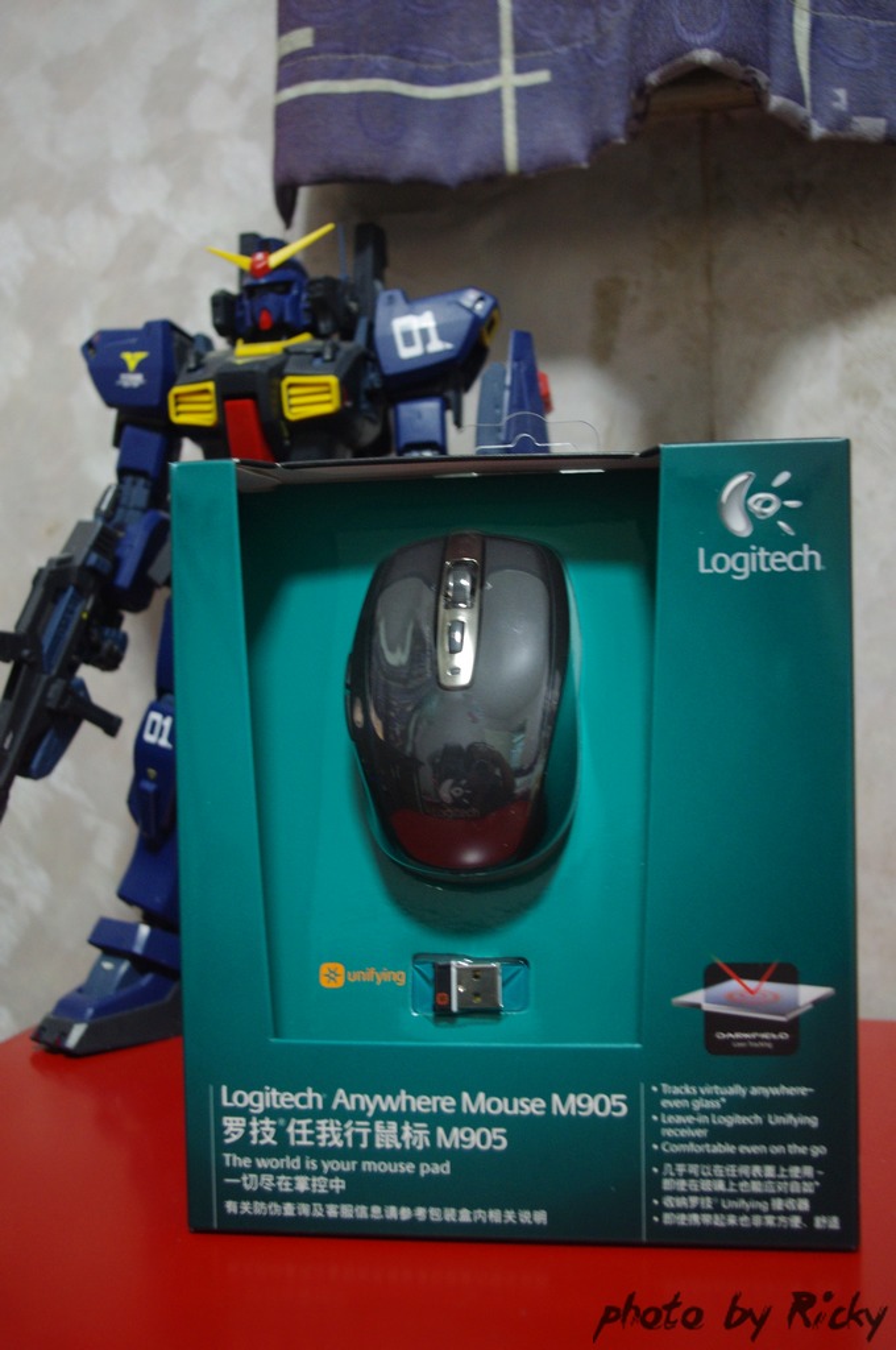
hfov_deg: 34.1
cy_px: 675
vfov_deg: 49.6
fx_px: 1460
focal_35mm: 39
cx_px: 448
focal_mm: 26.25
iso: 800
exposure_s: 1/2
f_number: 4
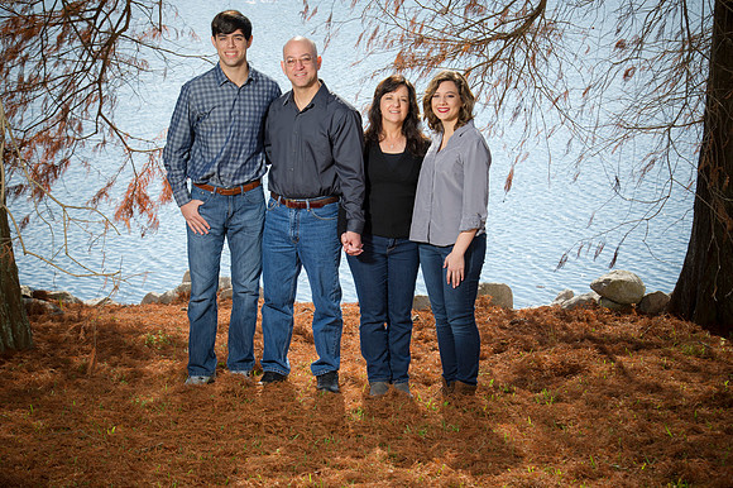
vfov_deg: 13.9
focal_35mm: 98
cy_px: 244
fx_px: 1994
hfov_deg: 20.8
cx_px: 366
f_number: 9
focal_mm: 98
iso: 200
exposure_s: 1/160
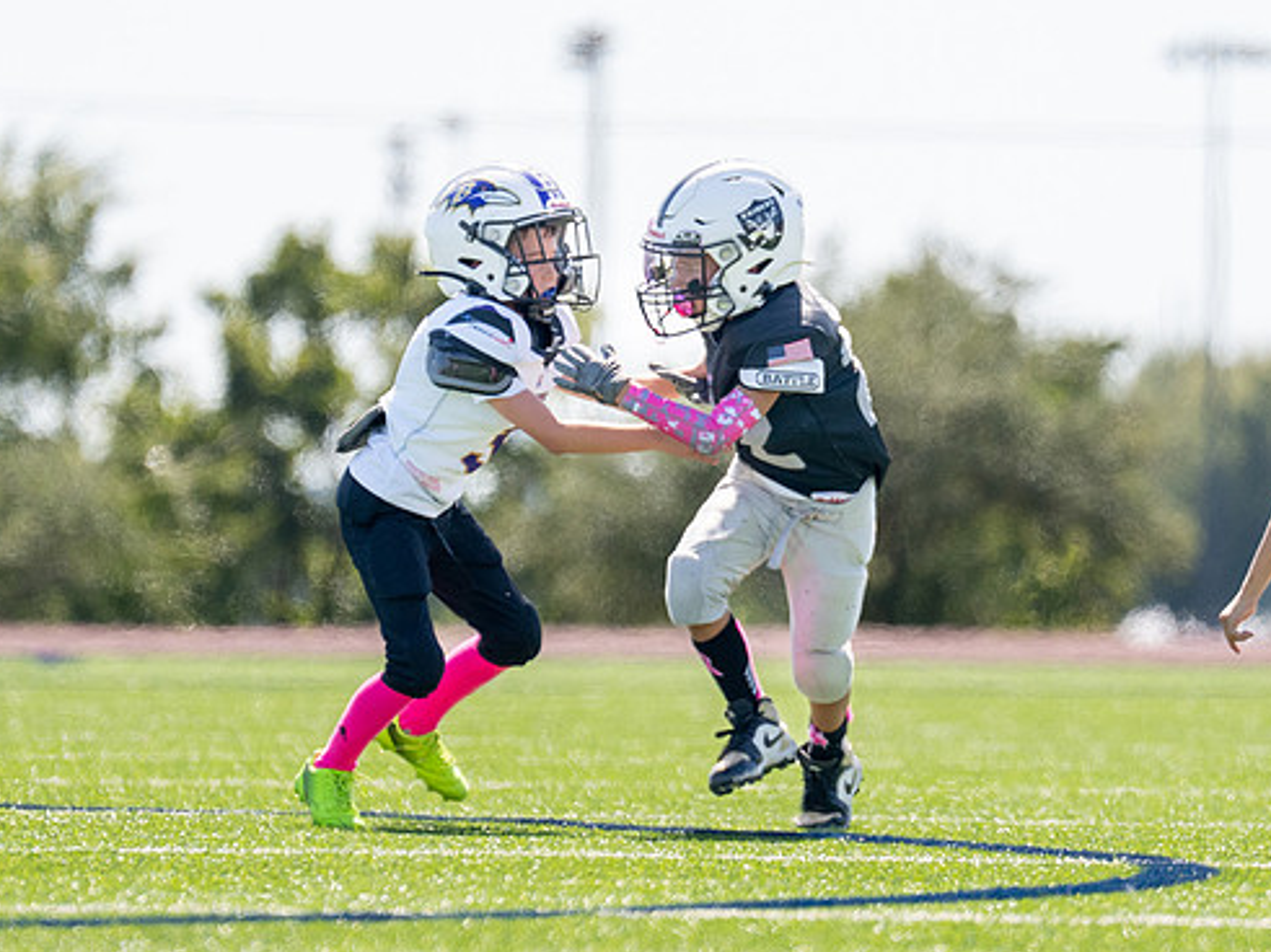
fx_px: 17767
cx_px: 698
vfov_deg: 3.1
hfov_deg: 4.1
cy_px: 502
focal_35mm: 484
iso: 250
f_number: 2.8
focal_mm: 200
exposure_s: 1/3200
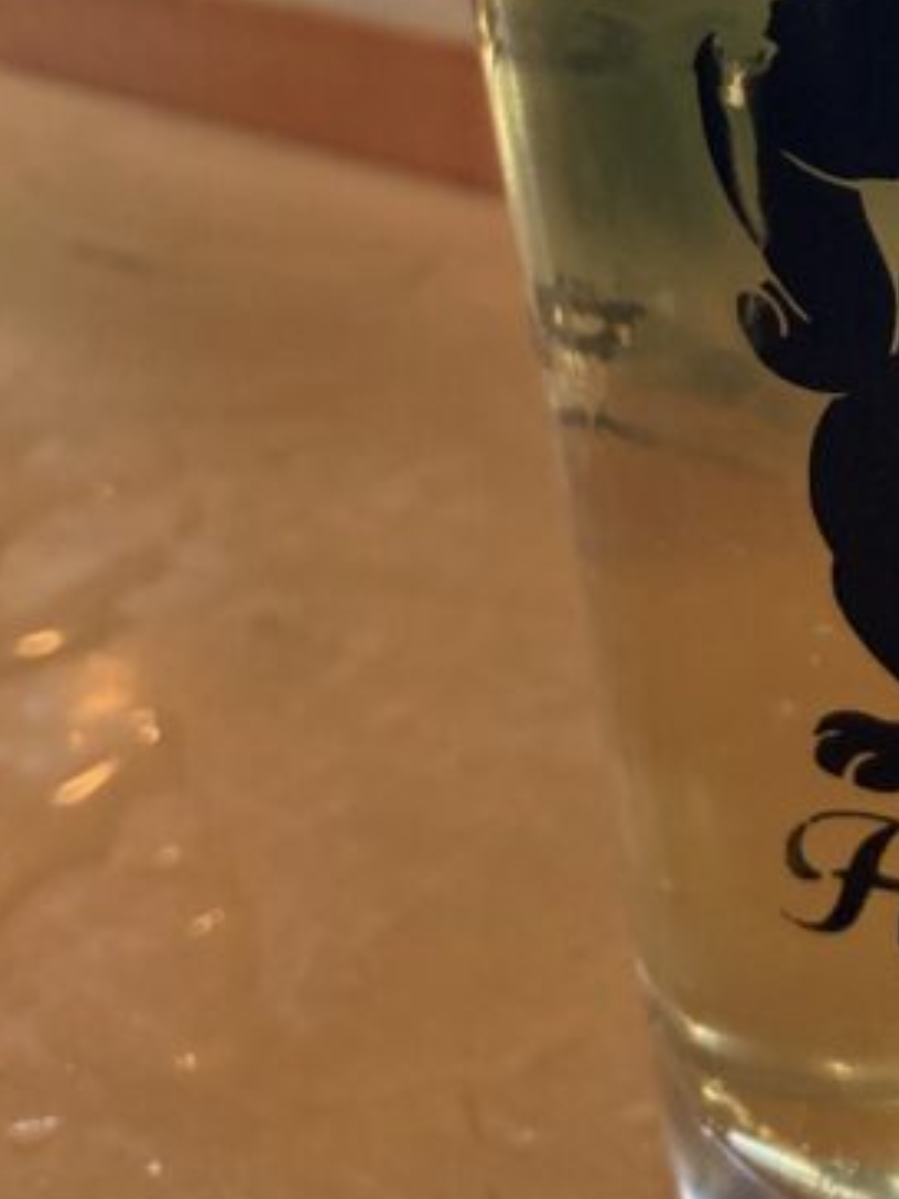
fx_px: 2737
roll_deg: -1.8
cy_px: 165
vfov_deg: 24.2
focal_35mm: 79
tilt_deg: -20.7
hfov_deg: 17.8
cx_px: 1071
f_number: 1.8
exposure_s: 1/60
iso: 200
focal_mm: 3.99
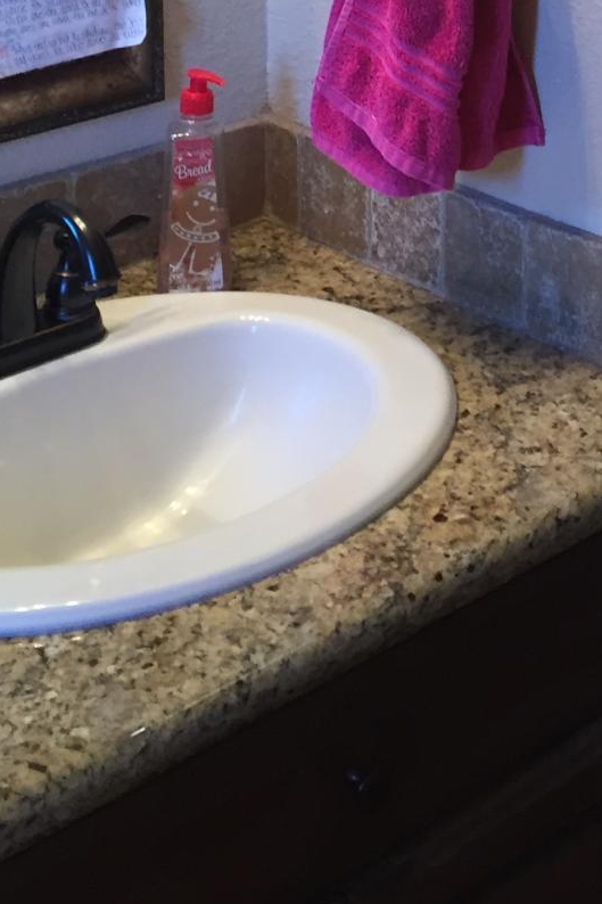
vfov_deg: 24.4
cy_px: -147
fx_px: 1907
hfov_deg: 17.4
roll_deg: -2.1
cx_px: 650
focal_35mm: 76
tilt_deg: -10.4
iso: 100
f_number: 2.2
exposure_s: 1/30
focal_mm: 4.15
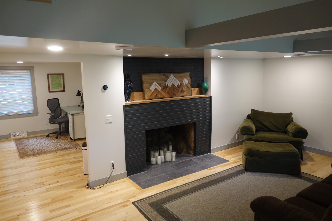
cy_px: 110
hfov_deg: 71.5
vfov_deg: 51.3
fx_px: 231
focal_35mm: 25
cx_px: 164
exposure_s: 1/30
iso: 250
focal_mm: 8.93
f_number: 2.5
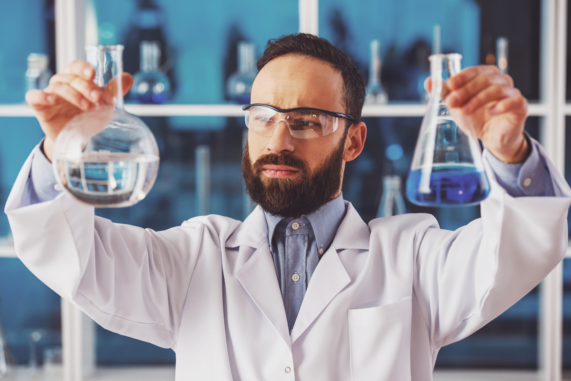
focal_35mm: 112
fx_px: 1777
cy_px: 190
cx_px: 286
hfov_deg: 18.3
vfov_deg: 12.2
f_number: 4
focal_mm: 112
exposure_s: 1/100
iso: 400
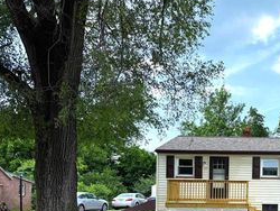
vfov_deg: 29.0
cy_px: 194
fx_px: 389
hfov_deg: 36.2
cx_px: 271
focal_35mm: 48
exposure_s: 1/3021
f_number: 1.78
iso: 80
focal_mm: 6.76
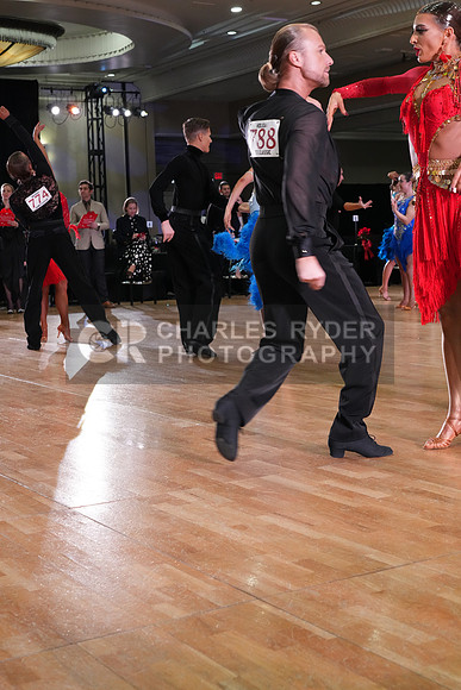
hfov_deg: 26.0
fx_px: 998
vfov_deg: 38.2
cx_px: 230
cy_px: 345
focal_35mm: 52
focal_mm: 52
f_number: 7.1
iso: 4000
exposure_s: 1/200
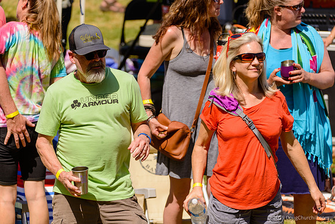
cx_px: 168
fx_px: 2606
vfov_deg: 4.9
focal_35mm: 280
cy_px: 112
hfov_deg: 7.4
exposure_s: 1/640
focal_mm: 280
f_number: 5.6
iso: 110
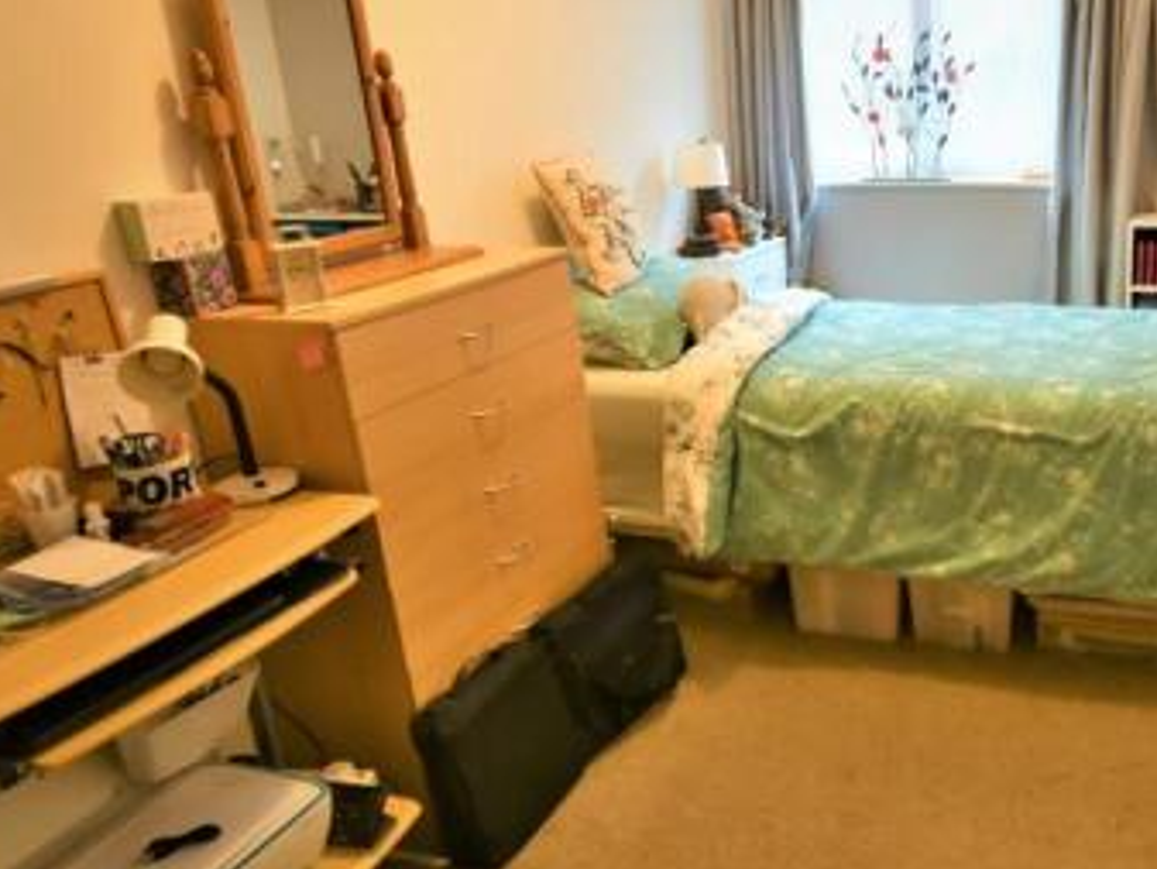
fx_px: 936
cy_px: 414
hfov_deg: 60.0
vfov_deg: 49.8
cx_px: 867
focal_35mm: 28
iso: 800
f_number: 4
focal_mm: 10
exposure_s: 1/25
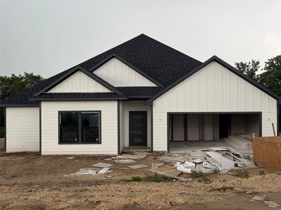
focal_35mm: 48
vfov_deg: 30.3
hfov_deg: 39.7
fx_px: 390
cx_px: 140
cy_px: 105
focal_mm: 6.76
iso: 50
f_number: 1.78
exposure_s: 1/205
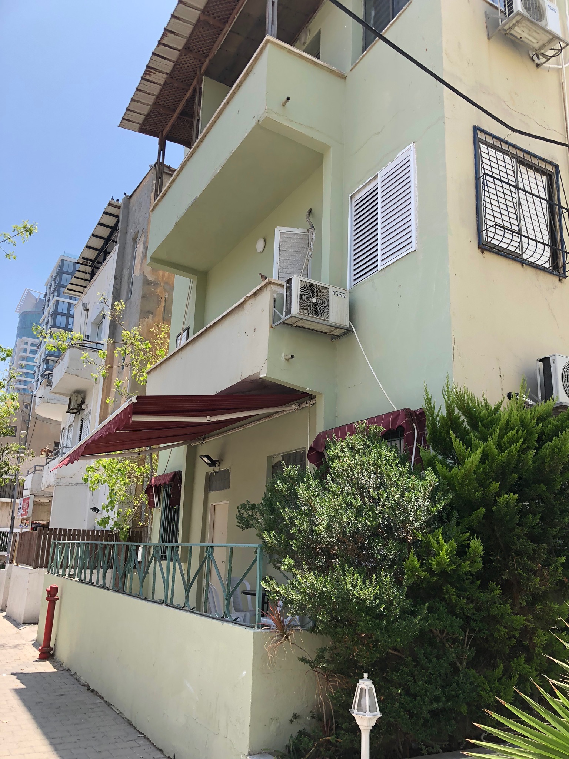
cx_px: 284
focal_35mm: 28
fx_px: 614
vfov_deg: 63.4
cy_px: 380
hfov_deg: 49.7
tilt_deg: +16.4
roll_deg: +0.1
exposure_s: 1/738
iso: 20
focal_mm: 3.99
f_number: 1.8
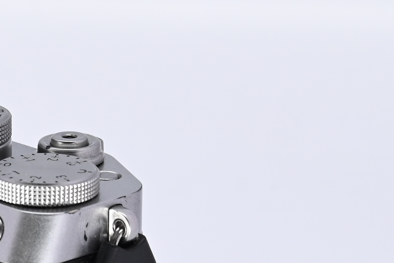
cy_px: 299
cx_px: -144
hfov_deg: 8.2
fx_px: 2714
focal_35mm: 248
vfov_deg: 5.5
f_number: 9
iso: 500
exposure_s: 1/200
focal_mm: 56
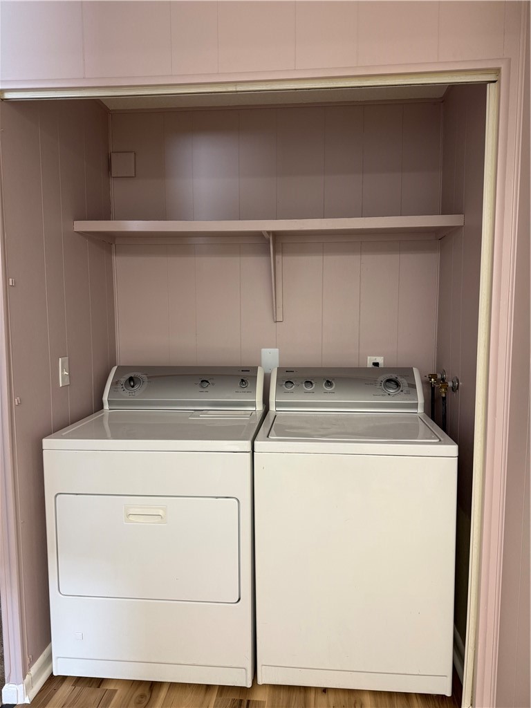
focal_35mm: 24
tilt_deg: -5.7
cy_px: 354
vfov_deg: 71.6
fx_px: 491
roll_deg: +0.0
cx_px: 266
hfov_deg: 56.8
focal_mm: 6.76
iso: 160
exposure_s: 1/60
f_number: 1.78
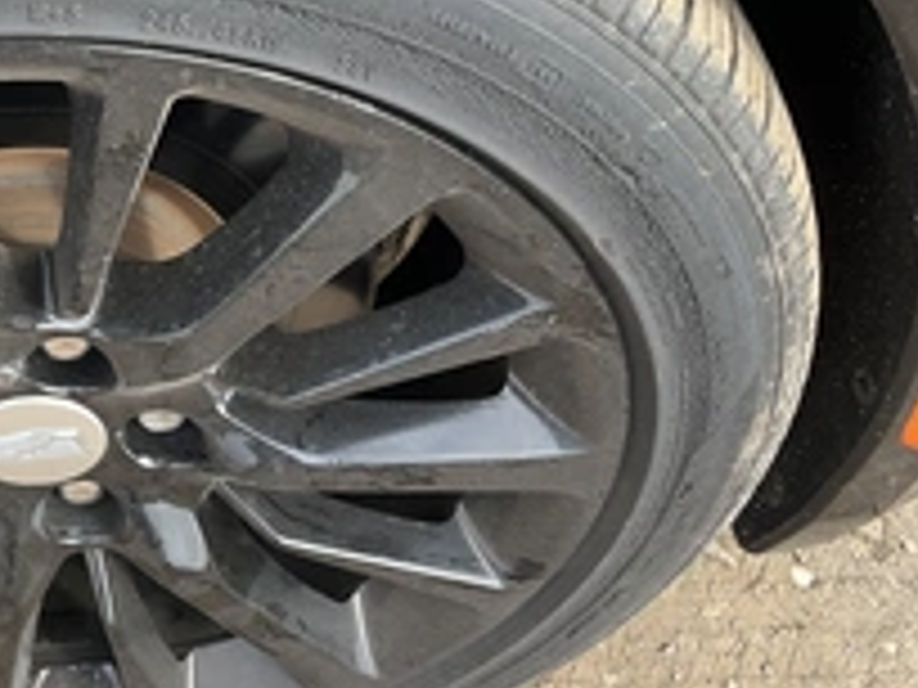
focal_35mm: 57
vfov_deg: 25.6
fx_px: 1512
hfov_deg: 32.2
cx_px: 104
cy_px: 256
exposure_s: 1/170
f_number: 1.8
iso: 20
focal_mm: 3
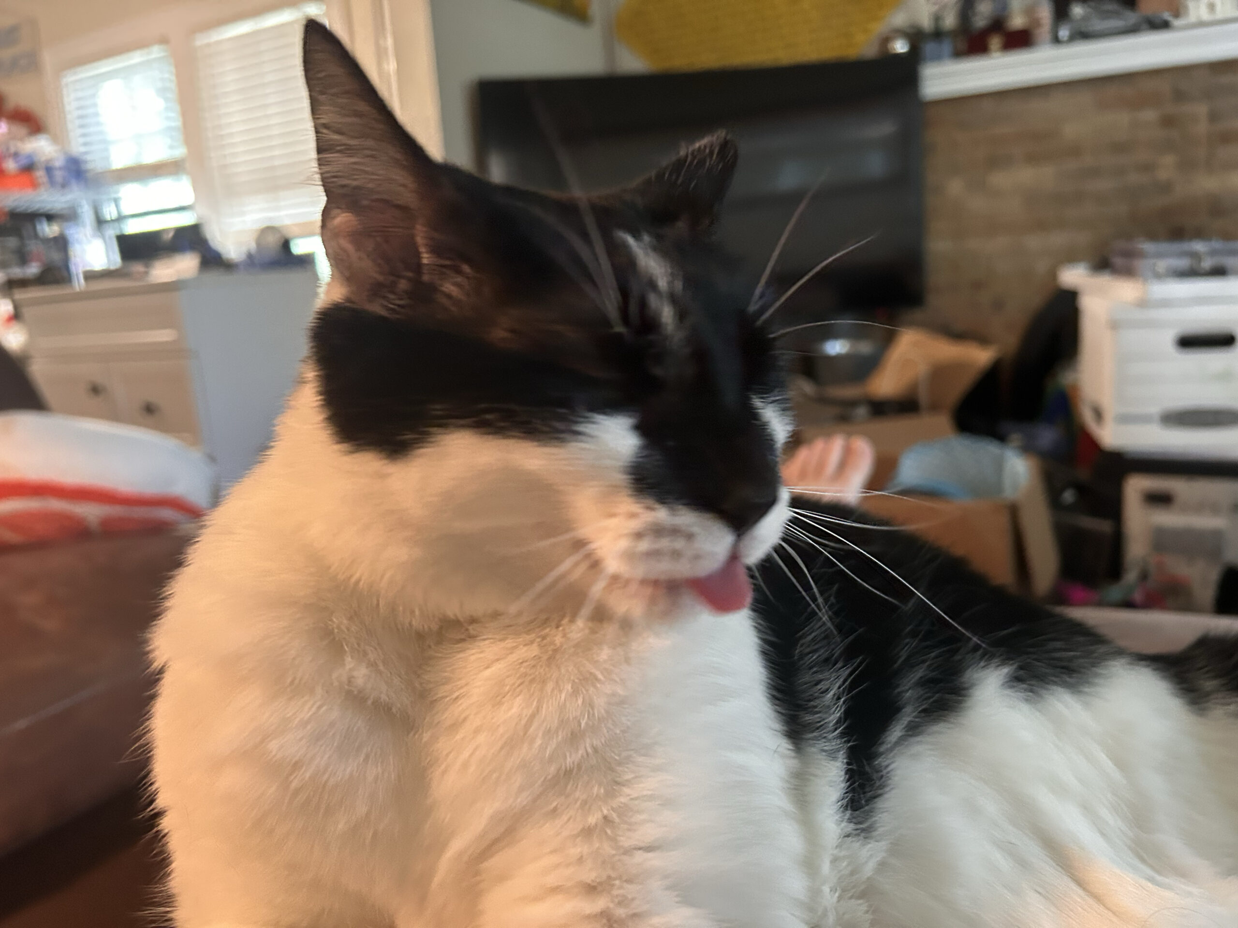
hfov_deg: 67.3
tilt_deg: -10.5
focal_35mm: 26
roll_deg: +4.2
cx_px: 619
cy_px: 464
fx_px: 930
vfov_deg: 53.1
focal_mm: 5.7
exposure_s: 1/40
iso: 400
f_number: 1.5
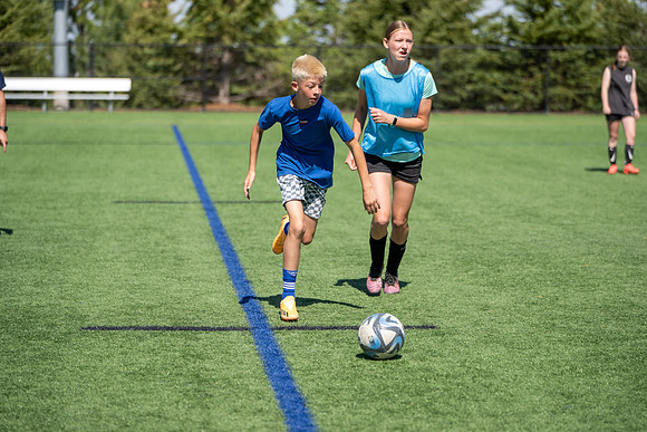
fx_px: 1916
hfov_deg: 19.2
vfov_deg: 12.9
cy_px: 216
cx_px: 324
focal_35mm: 107
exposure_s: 1/800
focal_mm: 105
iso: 40
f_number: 2.8
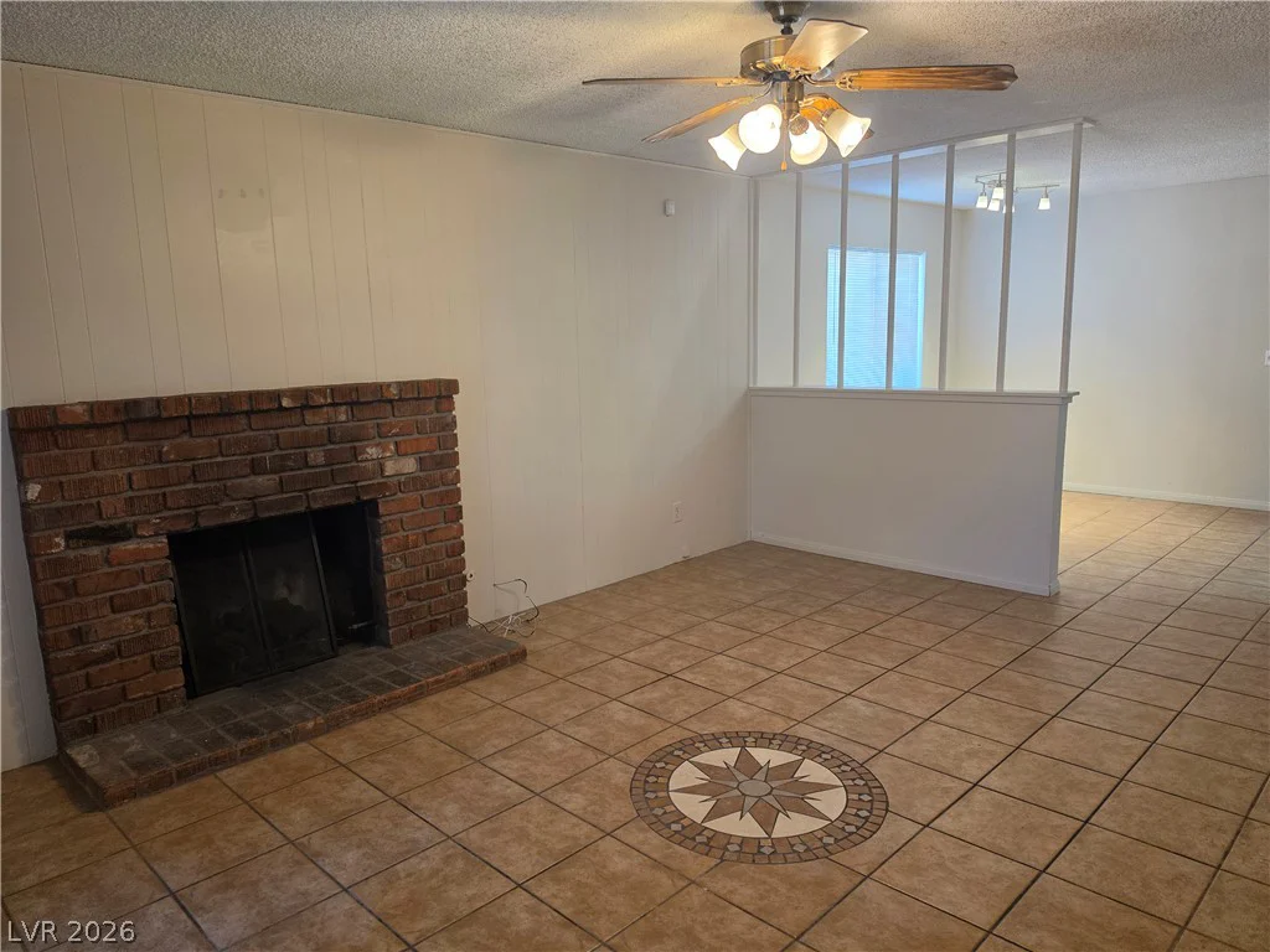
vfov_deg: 58.9
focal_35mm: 23
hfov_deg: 73.9
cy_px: 476
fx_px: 844
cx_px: 635
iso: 160
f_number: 1.4
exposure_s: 1/120
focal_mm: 6.5
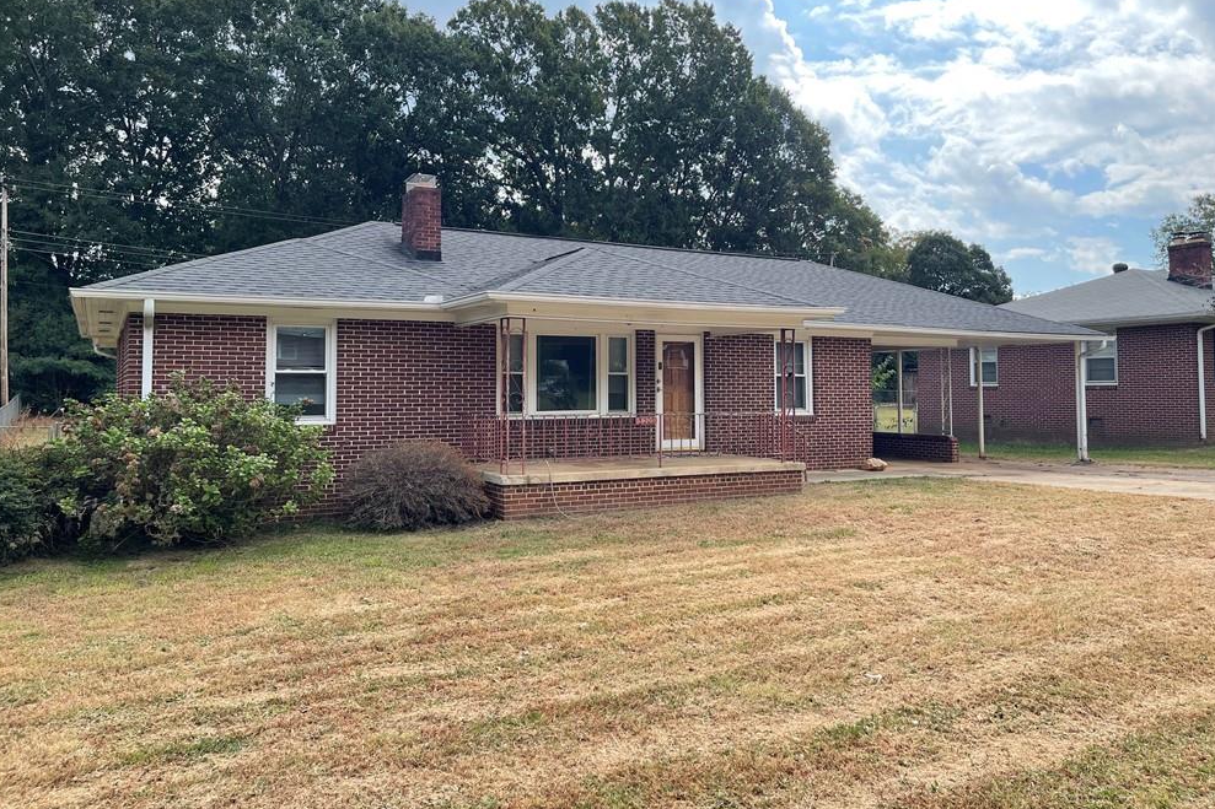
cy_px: 340
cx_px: 618
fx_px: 945
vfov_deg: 46.2
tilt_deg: +2.6
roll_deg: +0.2
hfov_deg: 65.5
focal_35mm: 28
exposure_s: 1/2123
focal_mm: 5.1
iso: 32
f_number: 1.6
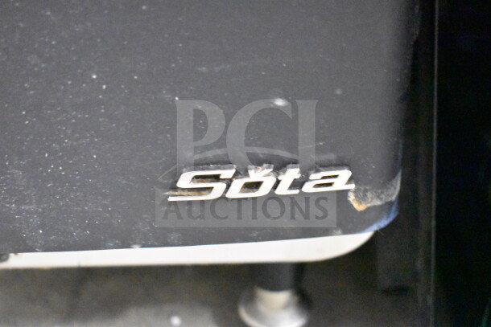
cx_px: 246
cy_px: 164
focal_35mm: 57
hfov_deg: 35.0
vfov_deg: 23.8
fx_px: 778
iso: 25600
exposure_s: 1/15
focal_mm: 38
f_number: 4.8
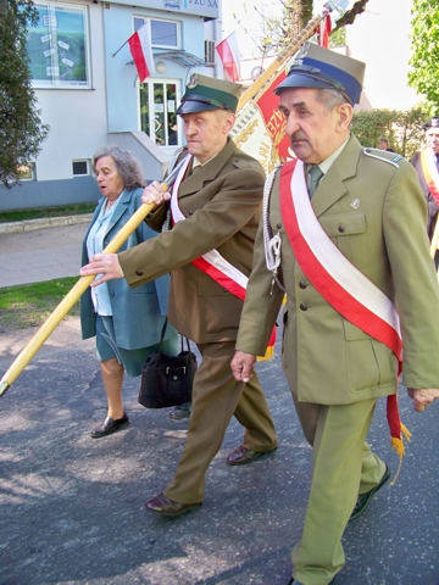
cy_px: 292
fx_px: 558
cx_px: 220
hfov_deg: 42.9
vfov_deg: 55.4
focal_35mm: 33
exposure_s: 1/200
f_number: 2.8
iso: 100
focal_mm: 5.85
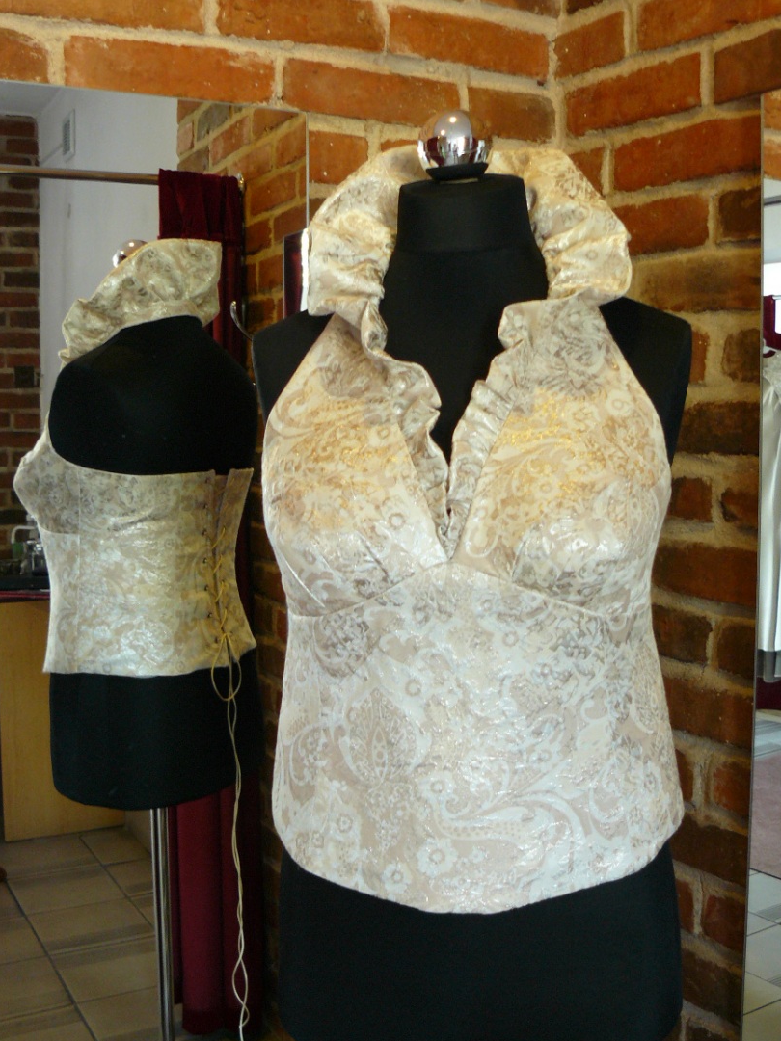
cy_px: 516
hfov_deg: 36.0
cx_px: 397
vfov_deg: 46.8
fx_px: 1203
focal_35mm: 40
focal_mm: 6
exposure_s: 1/6
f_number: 2.8
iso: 200
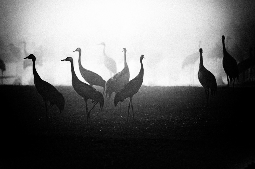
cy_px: 84
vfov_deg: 3.0
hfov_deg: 4.6
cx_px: 128
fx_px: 3183
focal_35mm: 450
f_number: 4
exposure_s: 1/500
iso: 200
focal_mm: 300
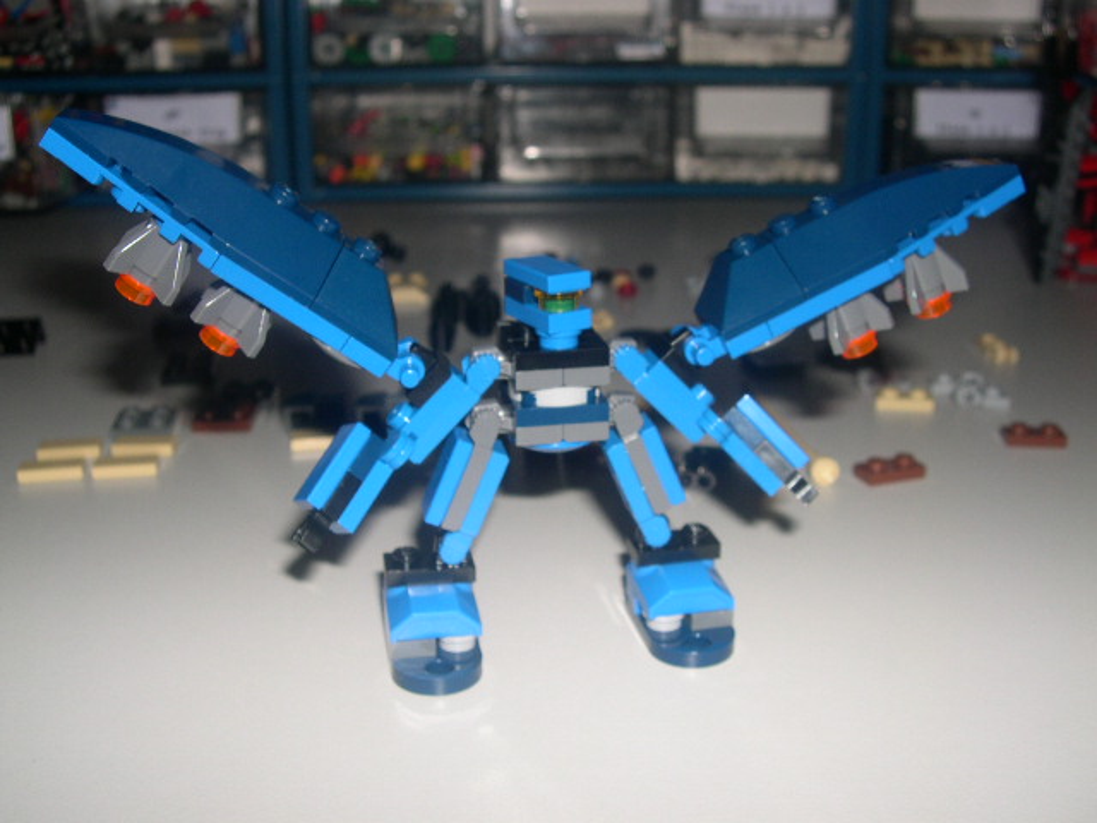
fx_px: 1204
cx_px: 548
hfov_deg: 49.0
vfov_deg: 37.7
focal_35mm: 38
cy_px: 412
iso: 100
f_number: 7.6
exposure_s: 1/60
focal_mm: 8
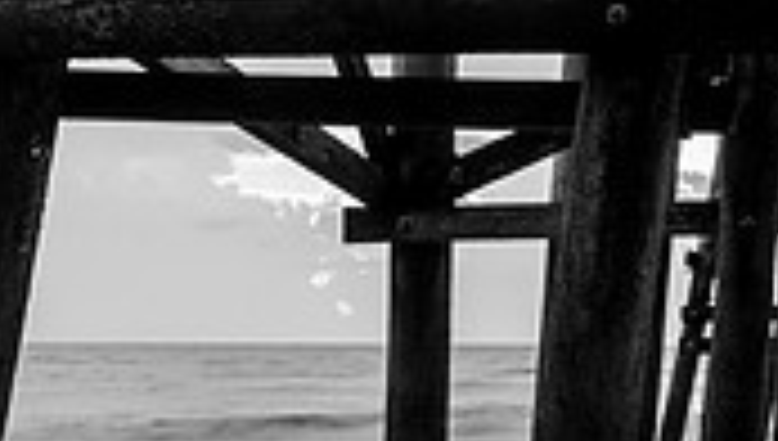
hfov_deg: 19.7
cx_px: 918
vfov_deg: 11.9
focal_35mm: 102
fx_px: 2108
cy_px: 180
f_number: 13
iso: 64
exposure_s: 1
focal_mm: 28
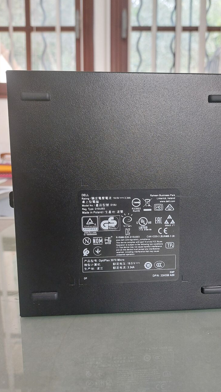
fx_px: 292
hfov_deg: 41.2
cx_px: 135
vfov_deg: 67.9
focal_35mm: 28
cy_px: 191
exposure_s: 1/50
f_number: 1.8
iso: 200
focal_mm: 5.23
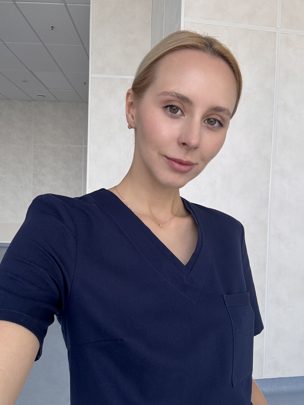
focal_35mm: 30
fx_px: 351
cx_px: 152
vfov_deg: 60.0
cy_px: 202
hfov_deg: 46.8
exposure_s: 1/121
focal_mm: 2.69
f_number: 1.9
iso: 25
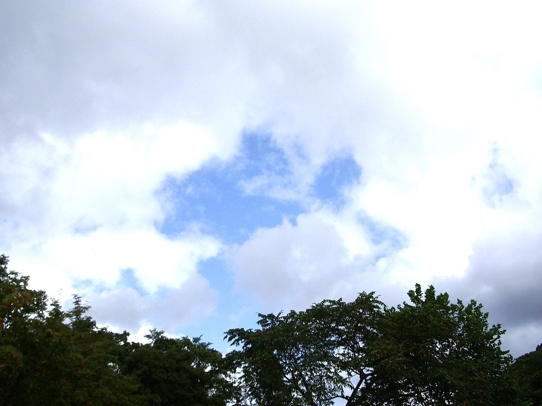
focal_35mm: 41
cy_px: 203
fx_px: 642
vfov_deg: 35.1
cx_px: 271
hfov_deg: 45.8
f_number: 4.6
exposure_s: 1/640
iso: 50
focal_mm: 6.8
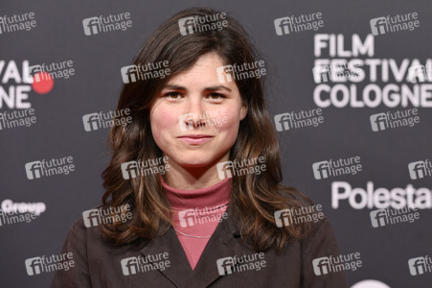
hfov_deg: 20.8
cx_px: 216
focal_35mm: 98
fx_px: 1175
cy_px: 144
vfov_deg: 13.9
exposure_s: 1/200
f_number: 5
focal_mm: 98
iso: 1000
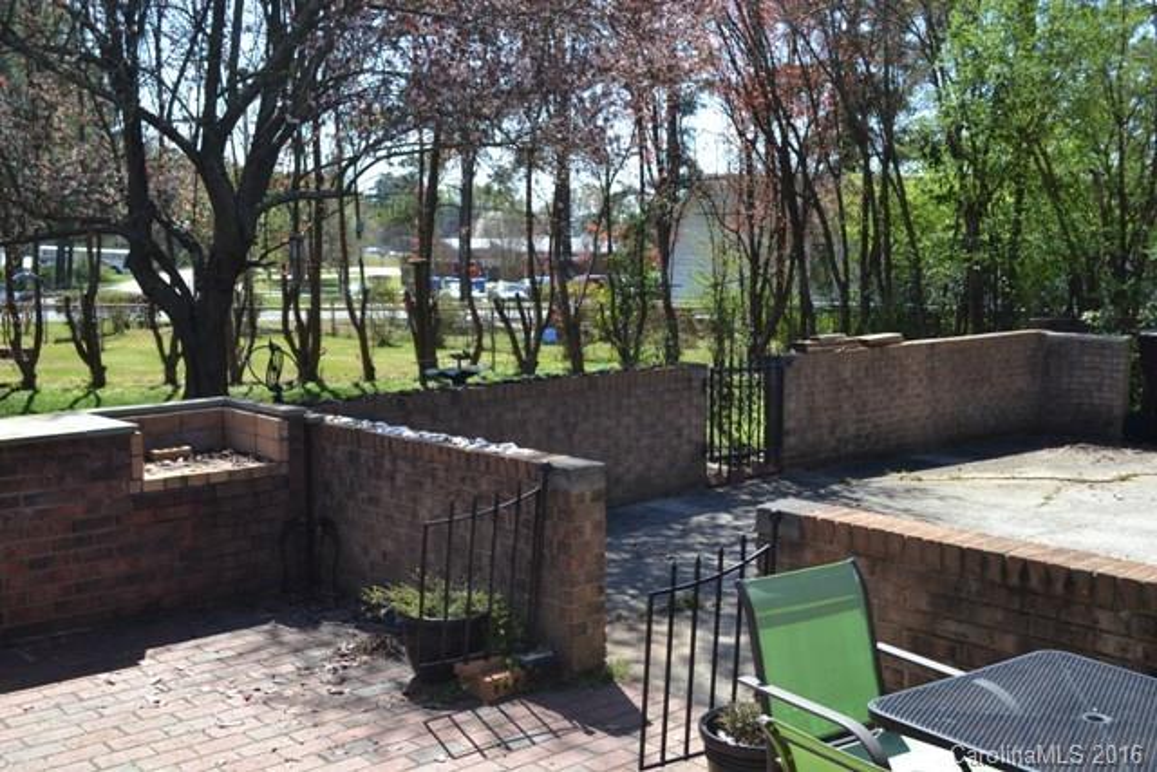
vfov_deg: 34.2
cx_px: 578
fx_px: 1254
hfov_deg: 49.5
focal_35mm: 39
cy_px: 386
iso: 100
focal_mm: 26
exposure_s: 1/160
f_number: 6.3
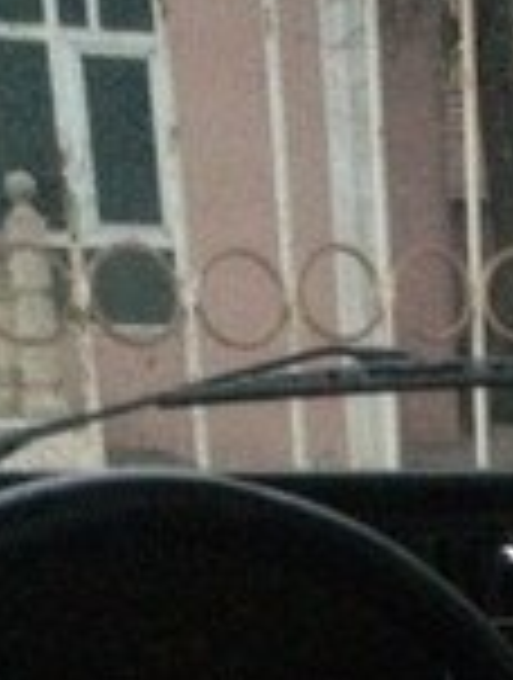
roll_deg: -1.6
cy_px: 1063
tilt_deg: -21.6
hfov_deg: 14.9
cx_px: 688
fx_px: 1869
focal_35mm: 95
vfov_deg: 18.0
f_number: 2.2
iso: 2000
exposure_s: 1/17
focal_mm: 4.15
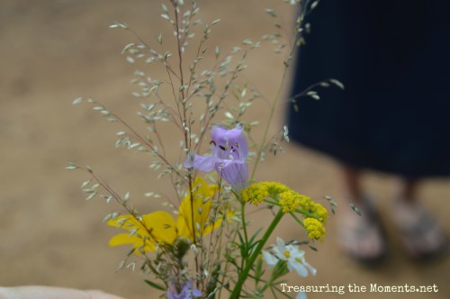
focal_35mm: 60
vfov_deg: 22.6
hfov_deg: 33.4
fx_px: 749
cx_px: 225
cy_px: 150
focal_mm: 40
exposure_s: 1/125
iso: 110
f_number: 8
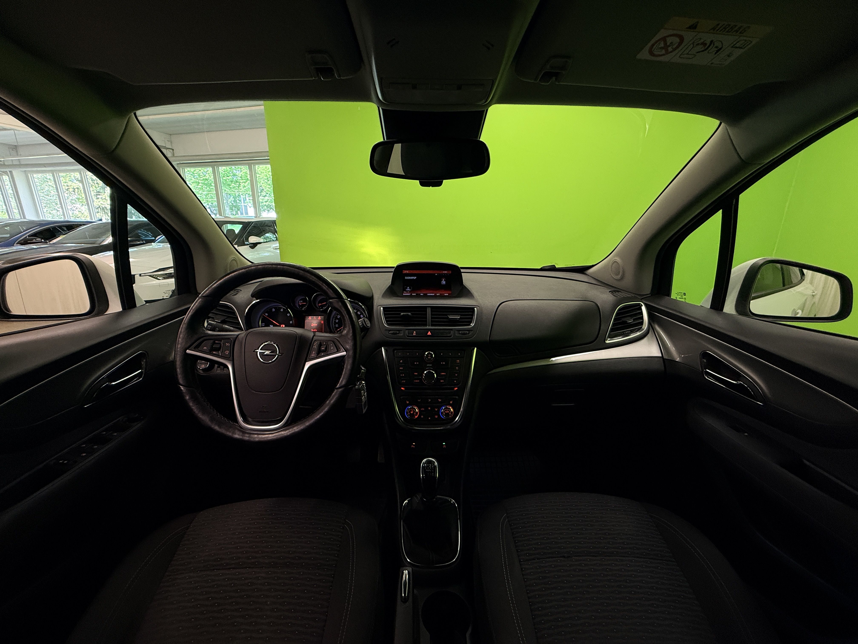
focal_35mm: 14
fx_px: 347
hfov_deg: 102.1
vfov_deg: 85.7
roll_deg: -1.0
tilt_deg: -16.5
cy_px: 322
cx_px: 429
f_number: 2.2
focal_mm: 2.22
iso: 160
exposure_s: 1/100
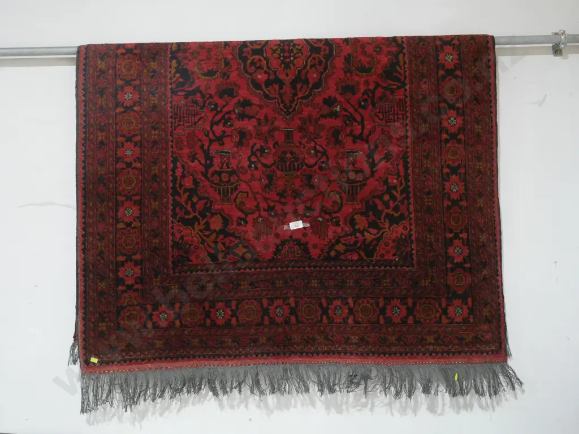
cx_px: 290
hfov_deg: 46.8
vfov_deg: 36.0
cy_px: 217
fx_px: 669
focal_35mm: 40
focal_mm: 20
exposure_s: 1/60
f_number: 4.4
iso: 2500
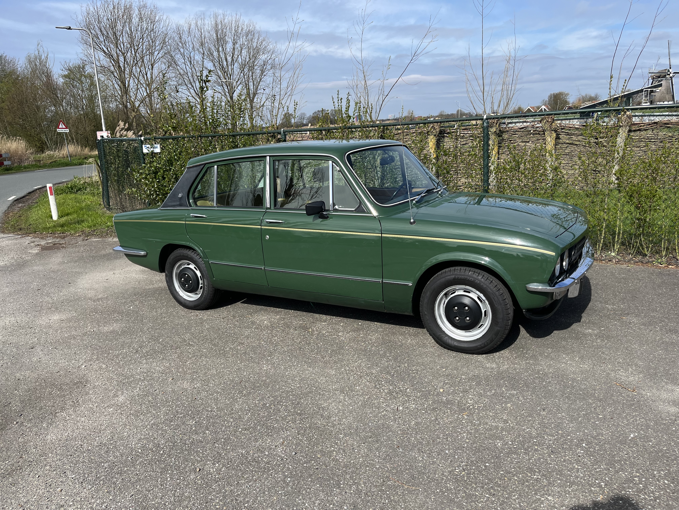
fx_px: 510
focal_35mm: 26
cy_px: 255
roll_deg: +3.0
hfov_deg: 67.3
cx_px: 340
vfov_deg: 53.1
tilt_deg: -12.0
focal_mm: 5.1
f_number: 1.6
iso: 50
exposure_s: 1/3135
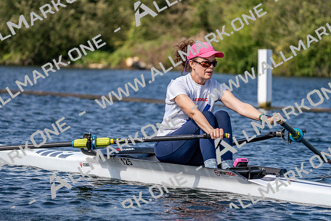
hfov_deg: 9.8
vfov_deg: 6.6
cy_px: 110
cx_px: 166
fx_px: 1922
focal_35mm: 209
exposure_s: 1/1600
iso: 200
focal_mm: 209
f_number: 5.6
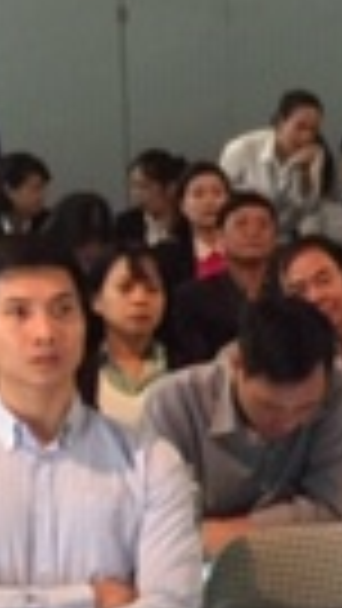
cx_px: 688
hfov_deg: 7.7
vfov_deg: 14.3
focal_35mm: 150
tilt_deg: -4.1
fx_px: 2417
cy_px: 315
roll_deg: -1.6
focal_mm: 4.15
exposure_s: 1/17
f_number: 2.2
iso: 125
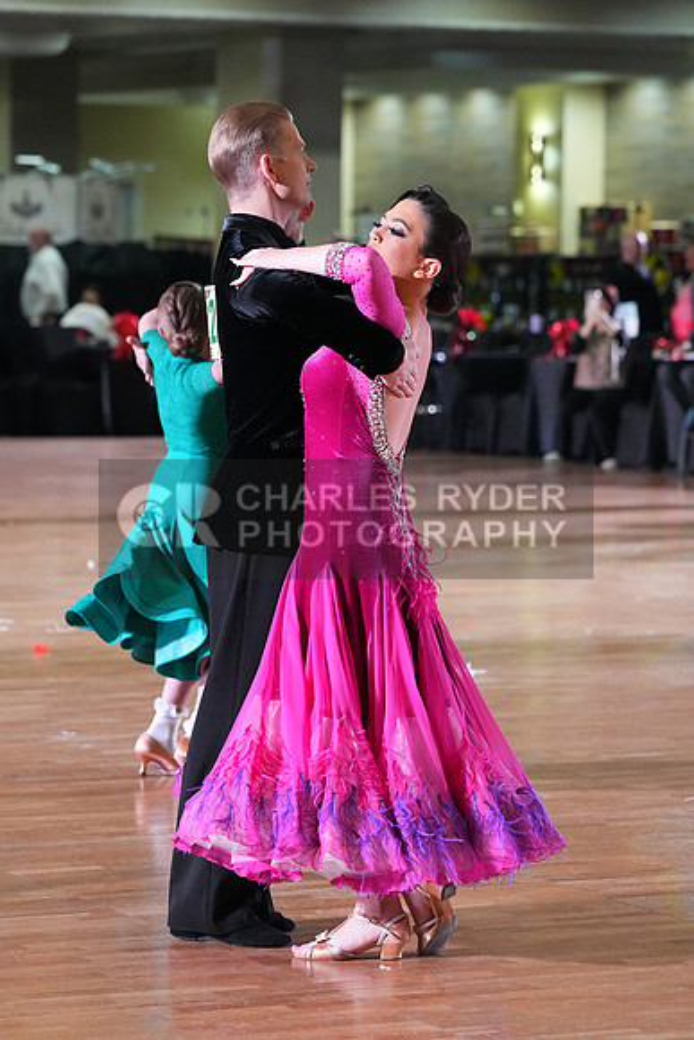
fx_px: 4132
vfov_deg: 14.3
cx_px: 347
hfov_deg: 9.6
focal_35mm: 143
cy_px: 520
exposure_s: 1/400
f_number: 5
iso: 10000
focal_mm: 143
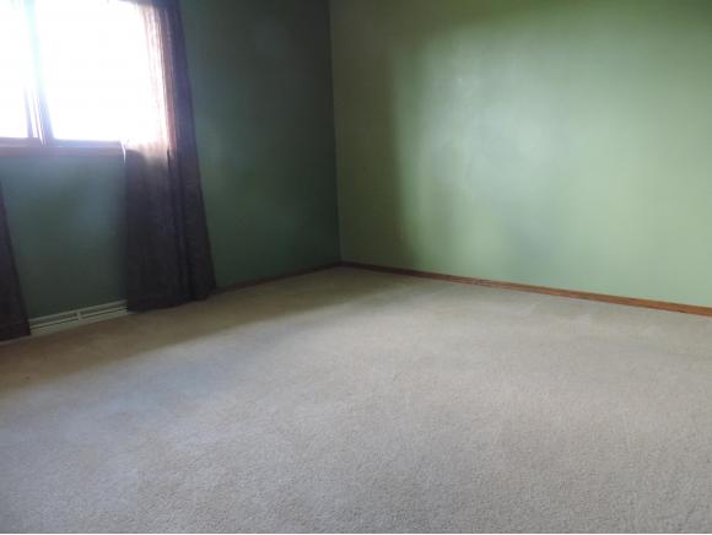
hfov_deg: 71.6
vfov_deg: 56.9
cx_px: 356
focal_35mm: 24
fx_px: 494
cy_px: 268
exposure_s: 1/50
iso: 720
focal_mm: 4.3
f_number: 3
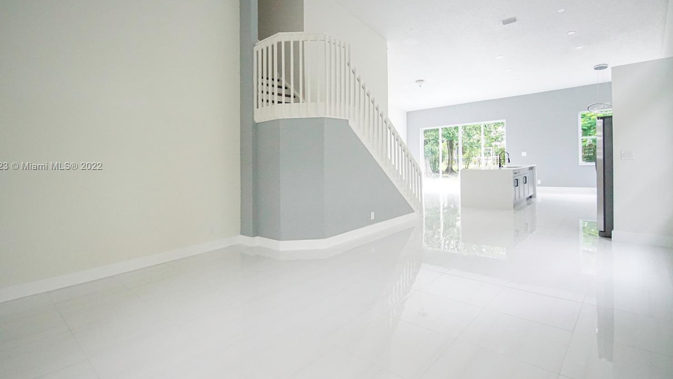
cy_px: 167
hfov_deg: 95.9
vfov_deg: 63.7
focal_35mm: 17
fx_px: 303
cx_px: 320
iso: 3200
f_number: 3.5
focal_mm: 10
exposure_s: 1/640
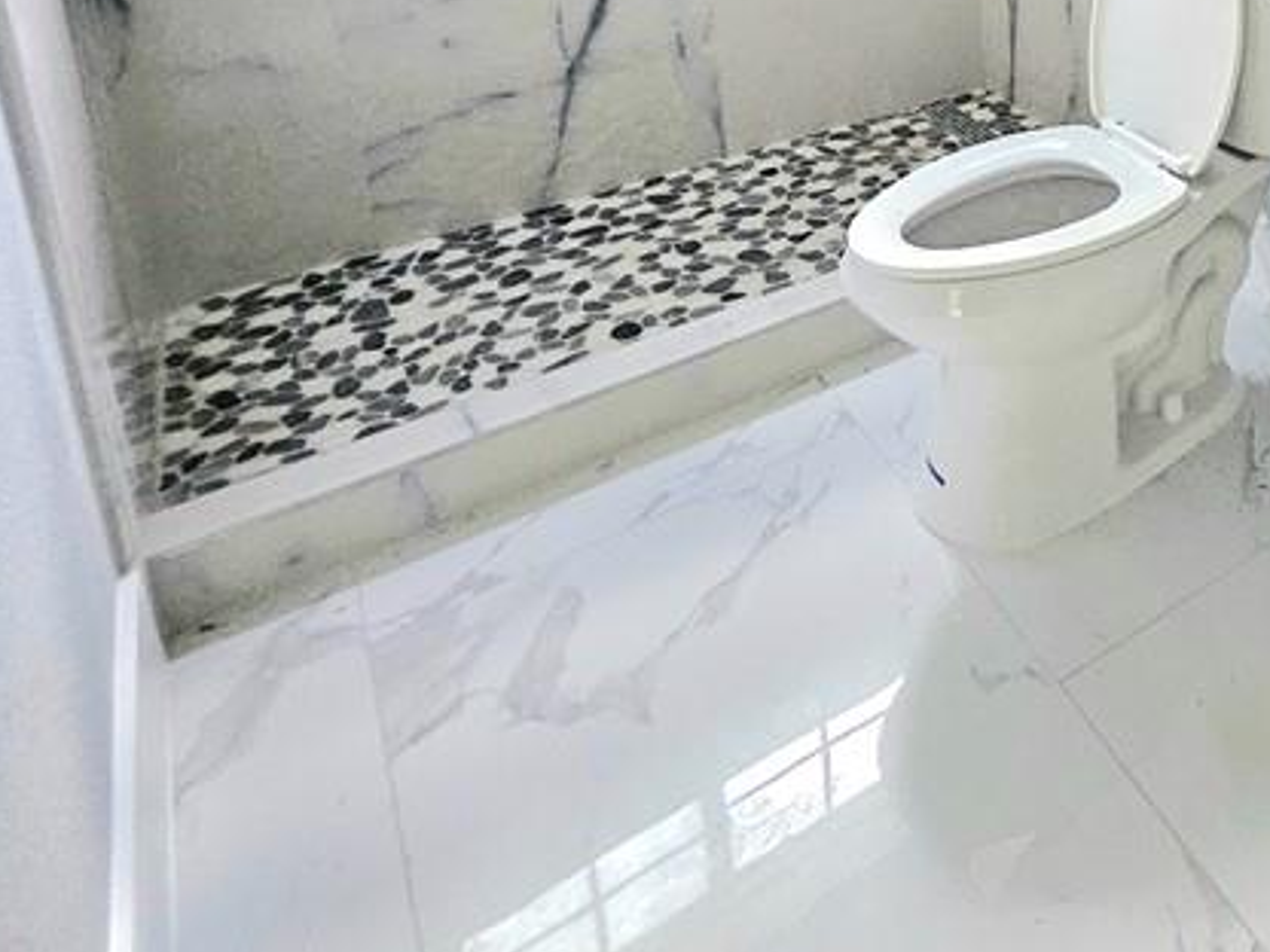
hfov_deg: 45.0
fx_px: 1174
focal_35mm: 32
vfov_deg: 36.0
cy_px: -146
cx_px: 1352
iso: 320
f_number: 2.2
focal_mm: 1.74
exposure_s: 1/40
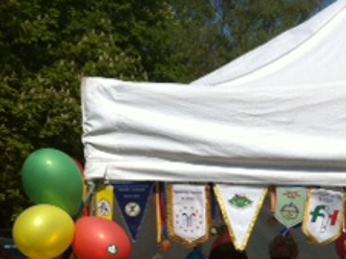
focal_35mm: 99
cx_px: 458
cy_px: 356
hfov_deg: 18.4
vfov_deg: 14.2
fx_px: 988
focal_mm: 3.85
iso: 80
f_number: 2.8
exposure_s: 1/2320
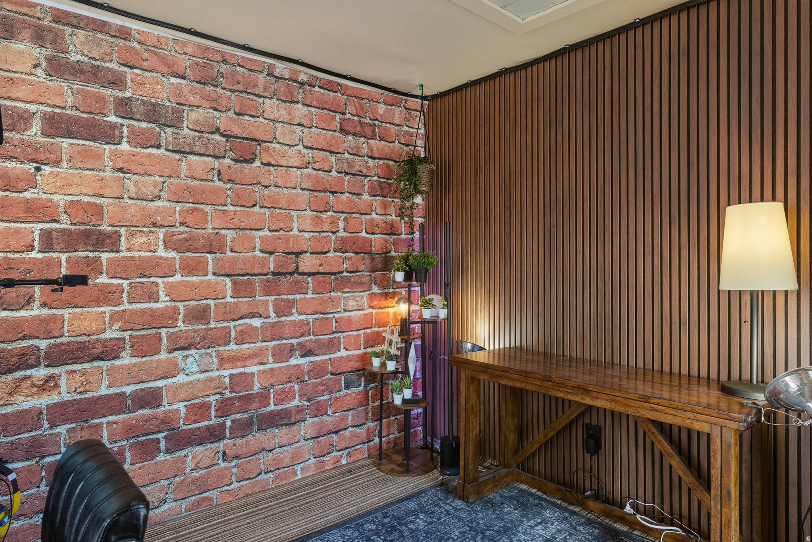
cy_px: 271
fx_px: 474
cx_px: 406
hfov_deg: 81.2
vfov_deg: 59.5
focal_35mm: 21
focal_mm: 21
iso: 100
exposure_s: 1/20
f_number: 8
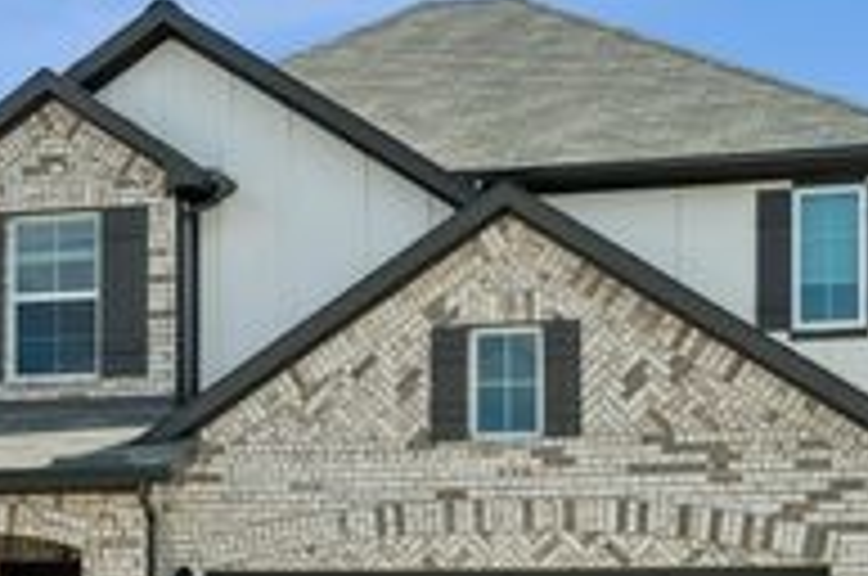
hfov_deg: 24.0
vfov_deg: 16.3
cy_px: 457
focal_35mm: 83
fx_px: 1998
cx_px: 139
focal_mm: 32
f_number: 9
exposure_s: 1/200
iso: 160
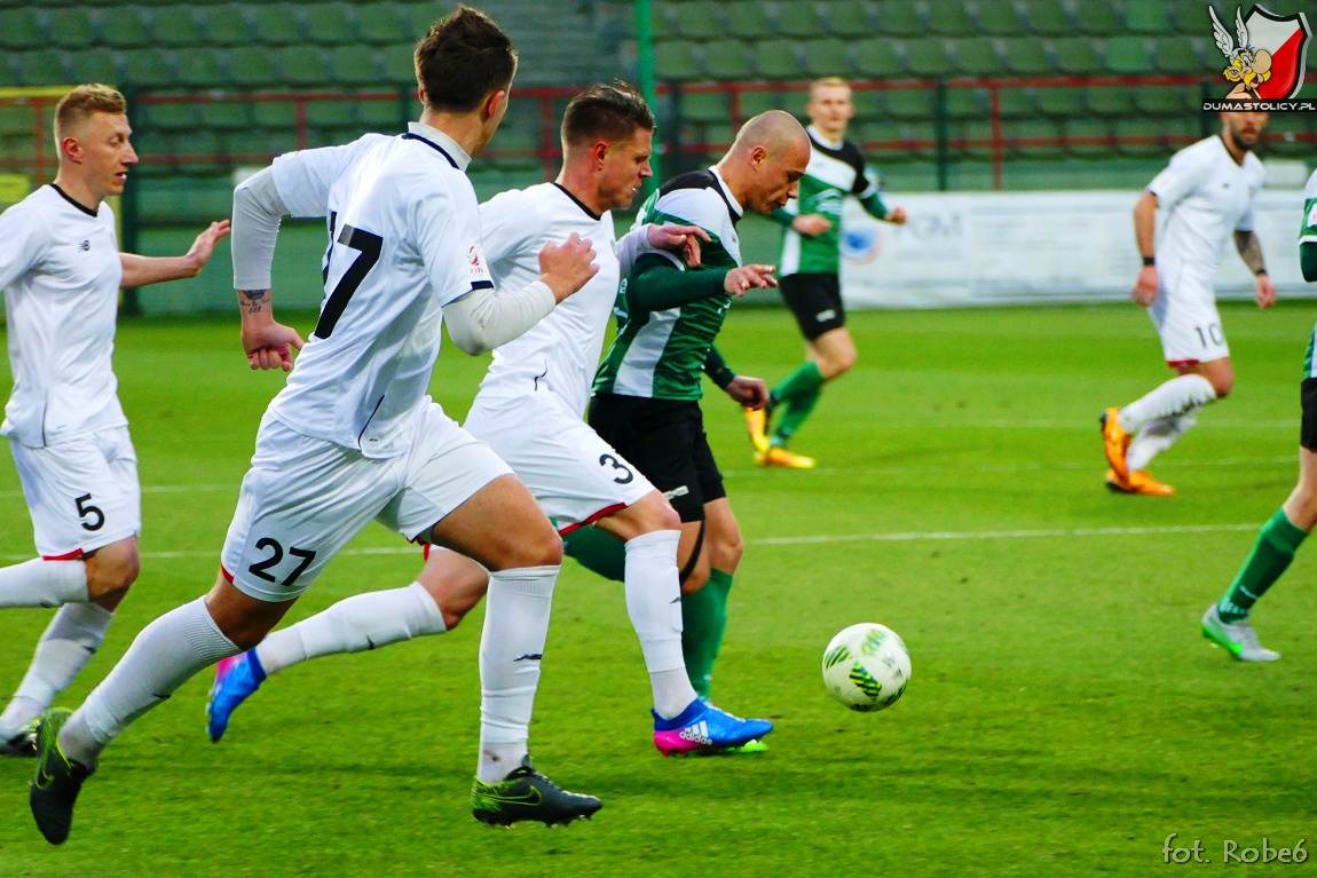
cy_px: 439
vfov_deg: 3.4
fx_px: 14634
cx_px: 658
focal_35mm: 400
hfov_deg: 5.2
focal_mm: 145.83
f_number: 4
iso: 1000
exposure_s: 1/500
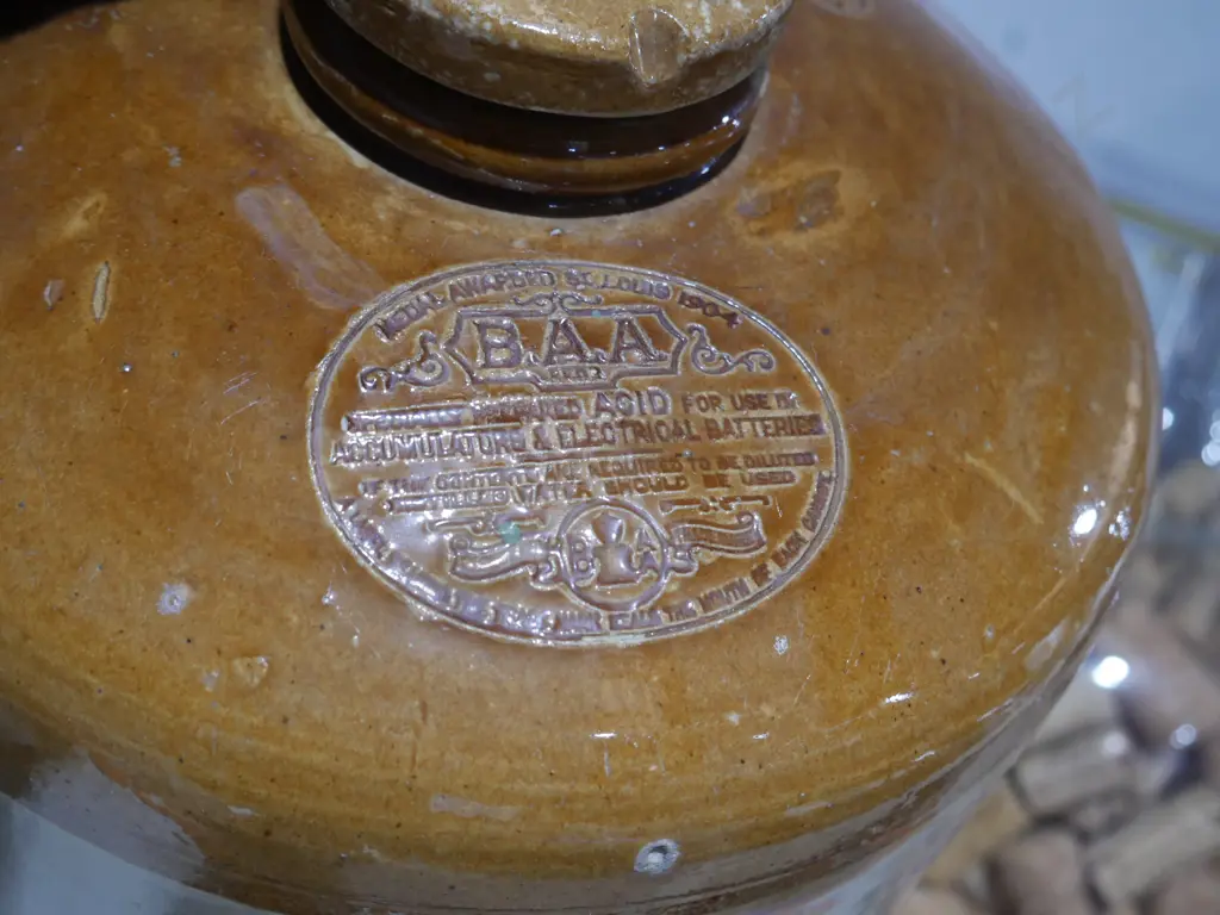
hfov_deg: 42.9
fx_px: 1551
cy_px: 458
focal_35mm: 44
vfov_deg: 32.9
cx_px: 610
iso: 1000
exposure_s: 1/60
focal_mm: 22
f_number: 4.7
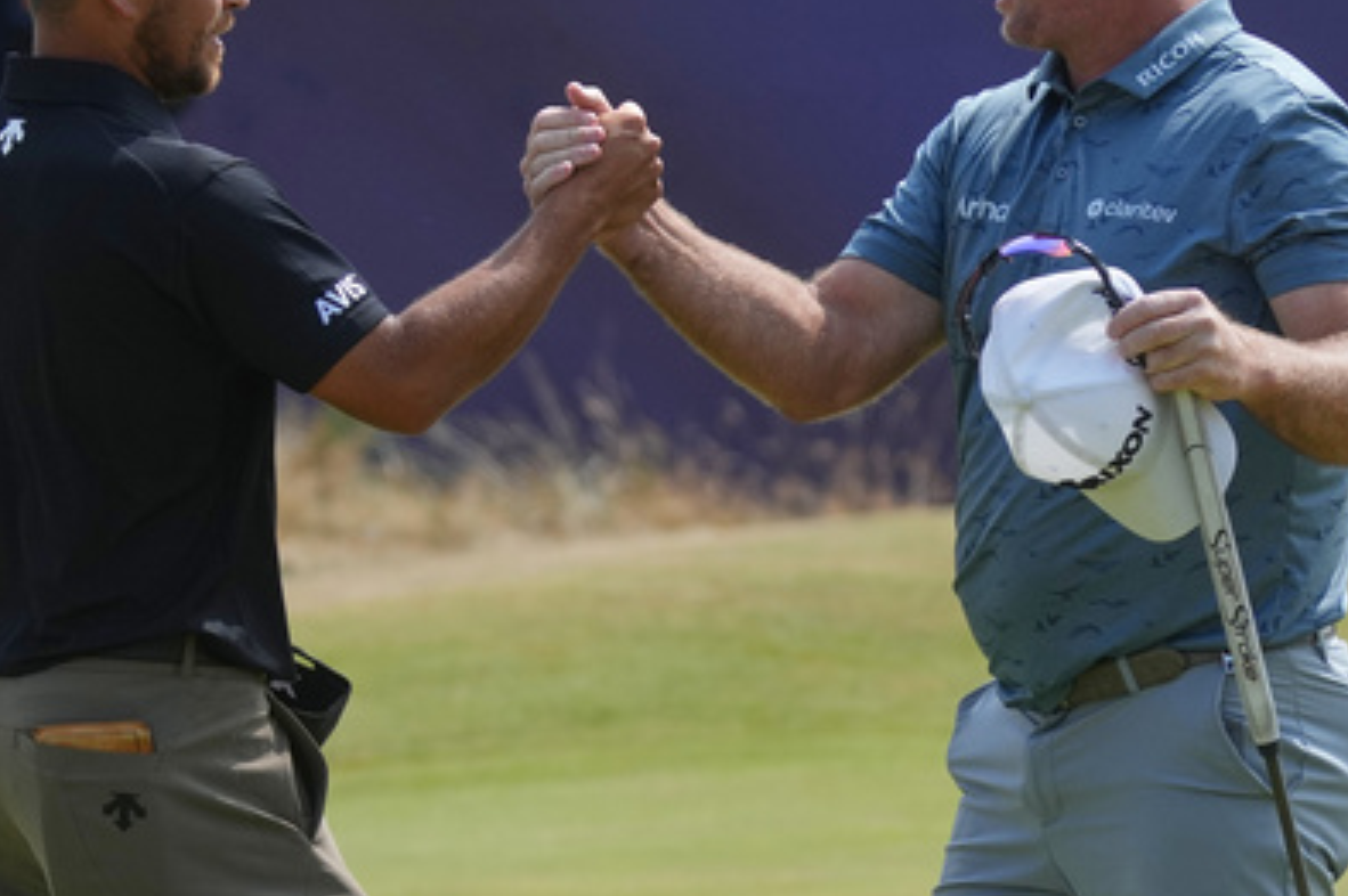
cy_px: 636
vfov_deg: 2.6
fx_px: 19454
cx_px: 756
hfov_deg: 4.0
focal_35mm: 520
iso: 500
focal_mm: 200
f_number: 6.3
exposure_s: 1/2000
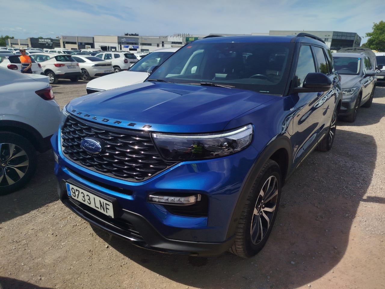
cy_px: 144
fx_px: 267
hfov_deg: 71.6
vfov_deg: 56.8
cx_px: 192
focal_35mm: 24
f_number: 1.7
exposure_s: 1/2862
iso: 50
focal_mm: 5.31
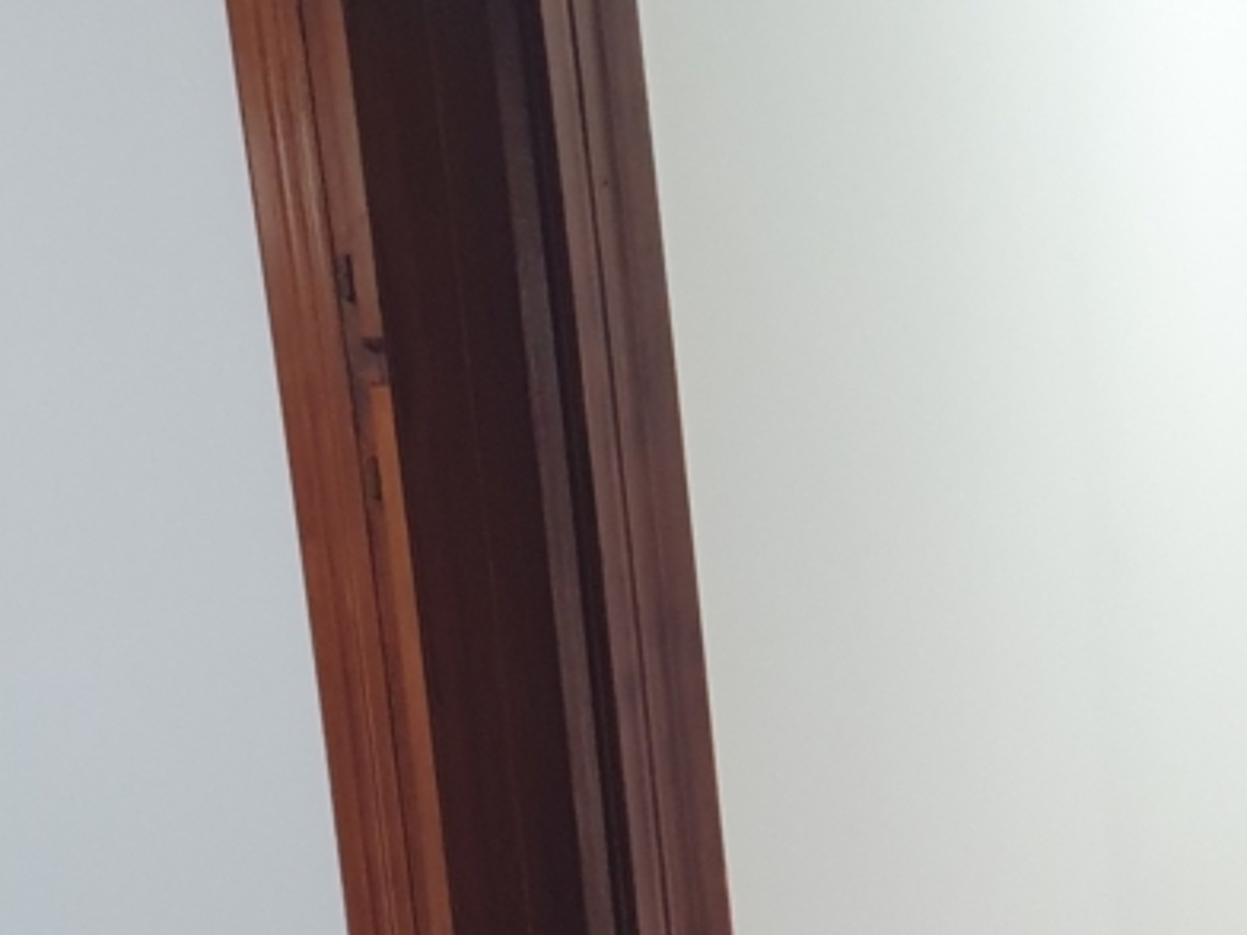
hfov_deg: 20.4
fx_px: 3062
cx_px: 1766
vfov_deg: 15.7
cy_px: 1485
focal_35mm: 85
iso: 320
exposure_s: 1/100
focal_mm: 4.32
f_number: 2.4
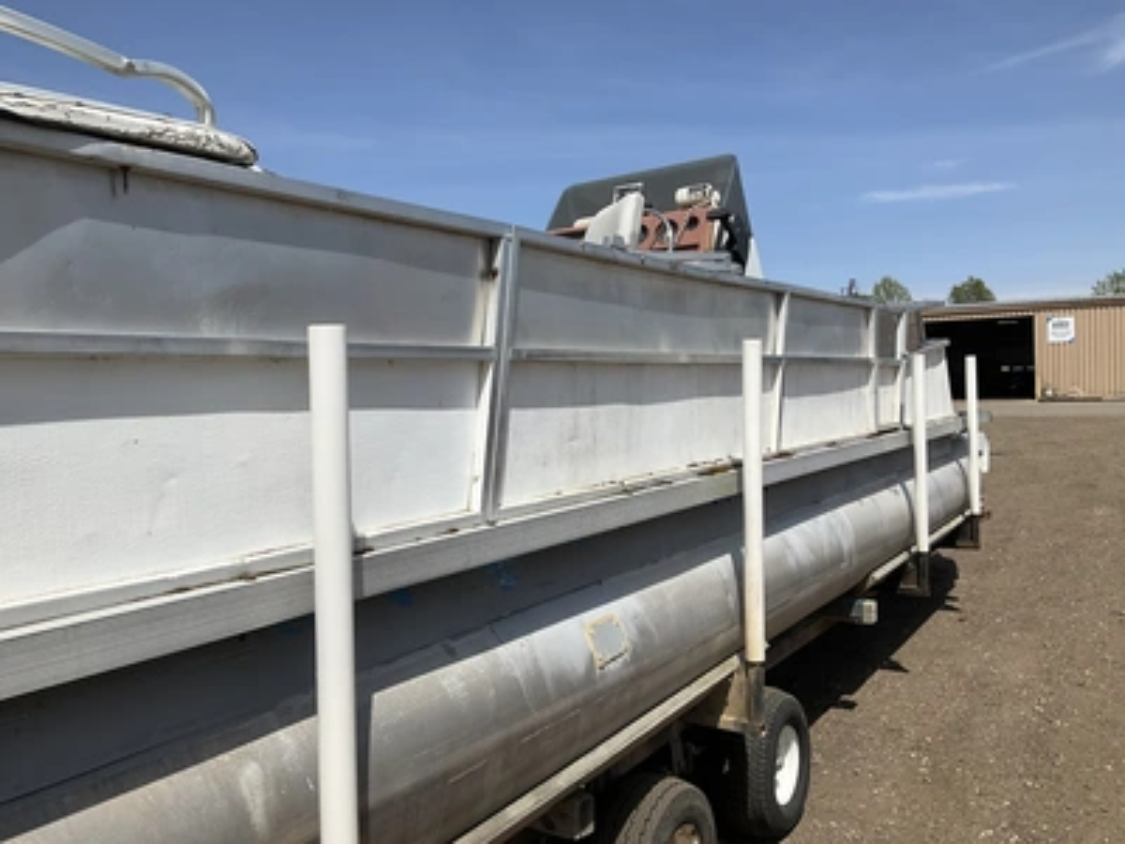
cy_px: 422
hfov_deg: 61.7
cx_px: 562
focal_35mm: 29
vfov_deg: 48.2
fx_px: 942
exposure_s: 1/3125
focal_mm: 3
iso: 25
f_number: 1.8
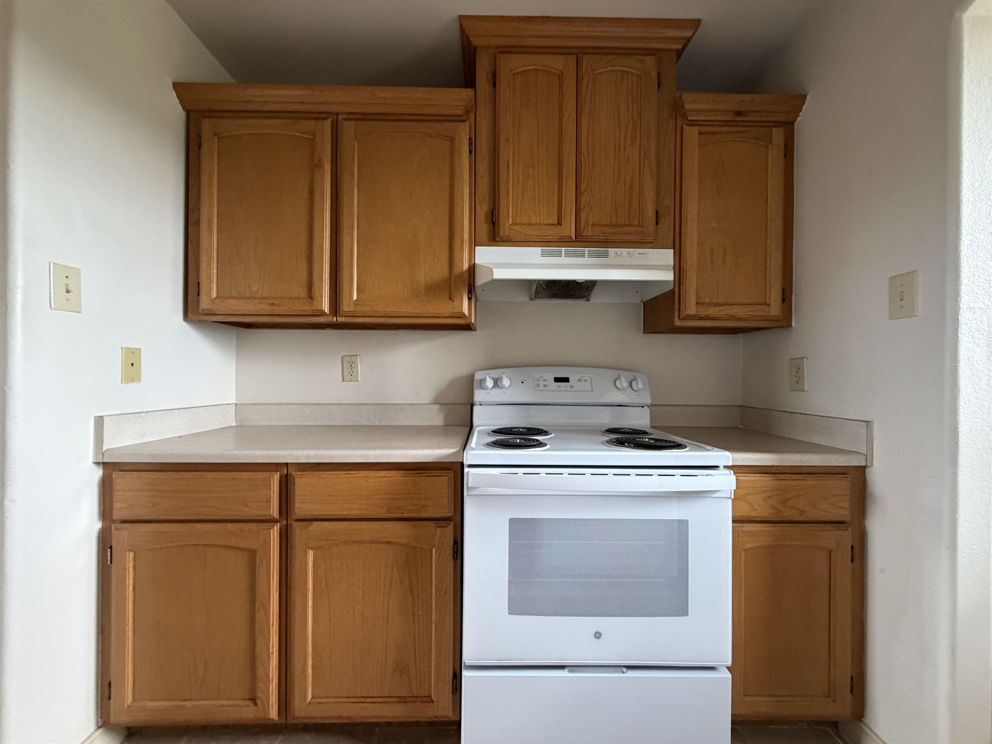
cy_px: 372
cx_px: 496
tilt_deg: -0.6
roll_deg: +0.1
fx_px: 401
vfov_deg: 85.7
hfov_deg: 102.1
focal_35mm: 14
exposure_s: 1/60
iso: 400
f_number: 2.2
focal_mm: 2.22
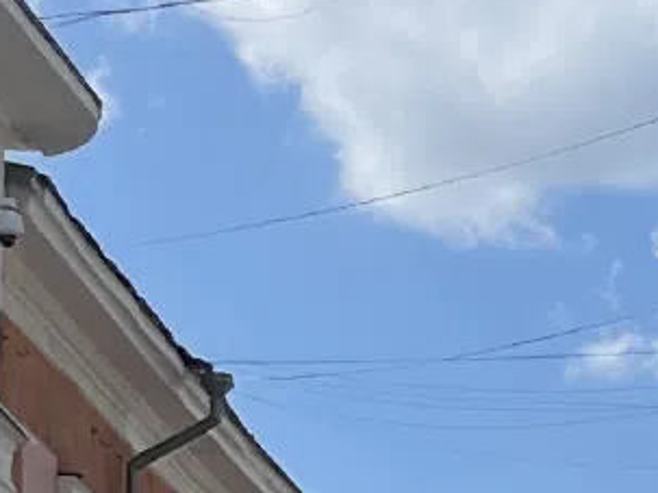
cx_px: 756
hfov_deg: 9.5
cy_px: 1006
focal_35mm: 206
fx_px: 3914
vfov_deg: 6.9
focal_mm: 4.2
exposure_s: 1/4132
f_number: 1.6
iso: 32
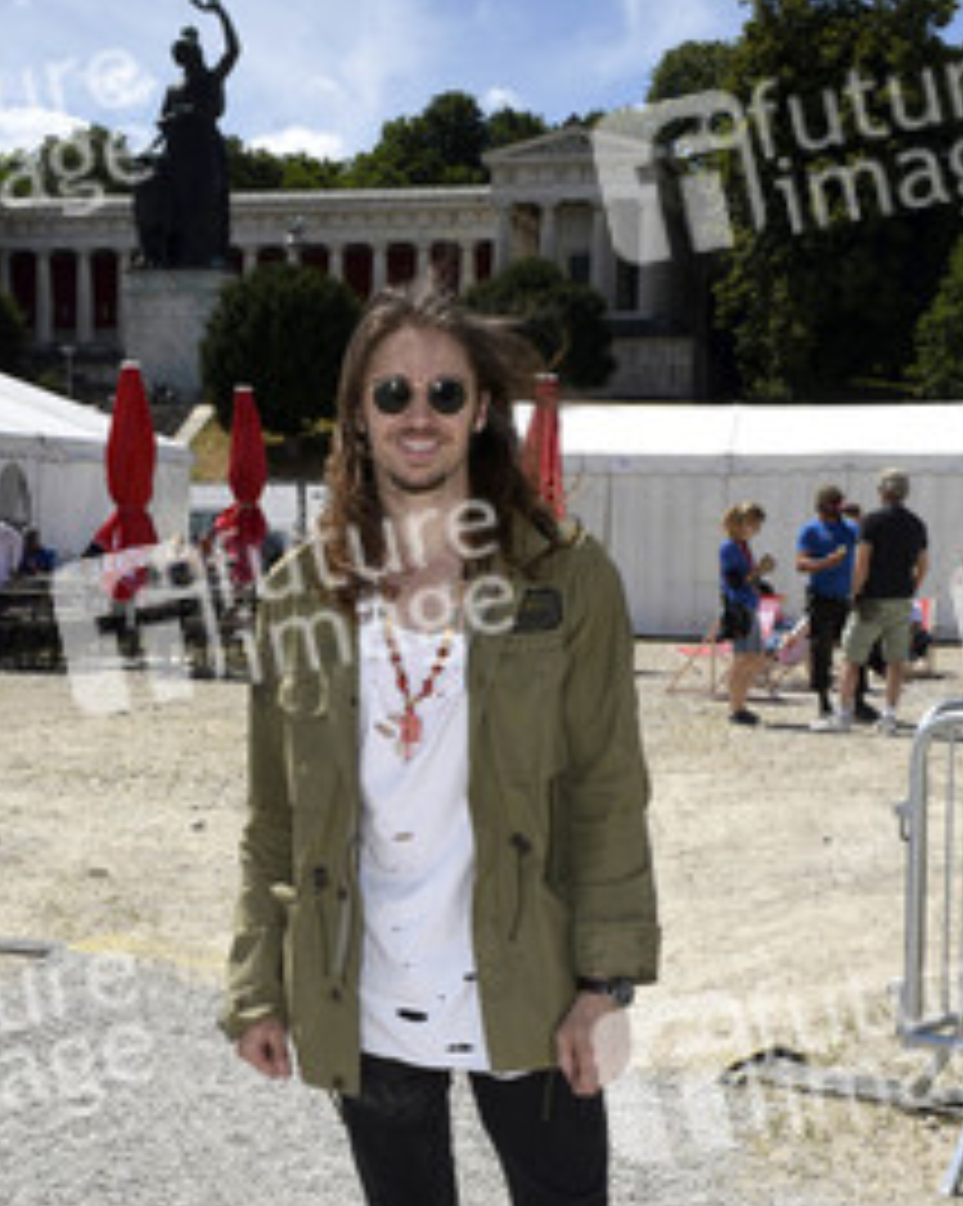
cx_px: 414
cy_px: 832
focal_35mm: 57
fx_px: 2022
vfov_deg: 32.8
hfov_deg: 26.8
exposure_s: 1/160
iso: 100
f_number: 16
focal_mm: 27
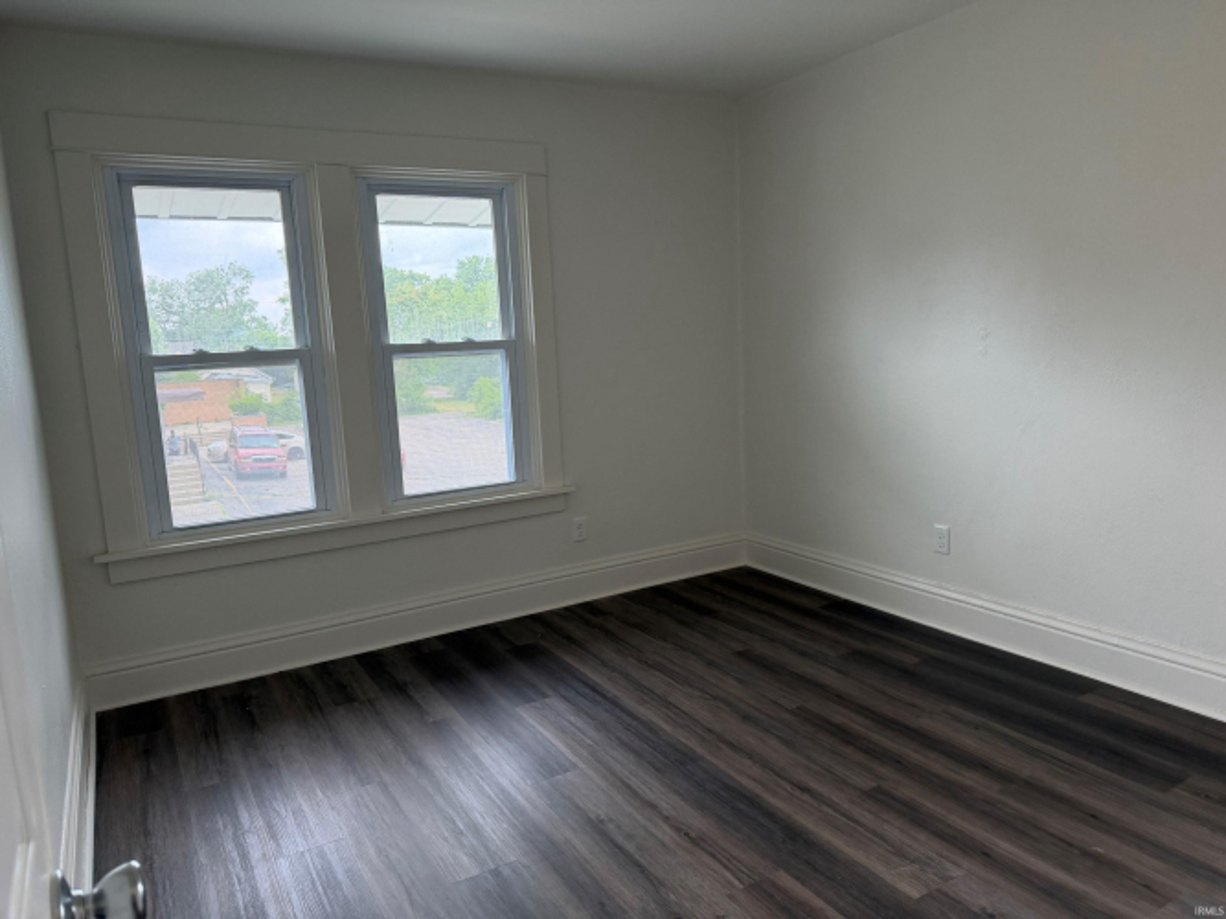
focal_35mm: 24
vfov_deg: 56.8
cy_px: 460
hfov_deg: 71.6
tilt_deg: -8.0
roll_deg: +2.0
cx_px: 613
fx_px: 850
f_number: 1.78
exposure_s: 1/120
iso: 200
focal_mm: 6.76
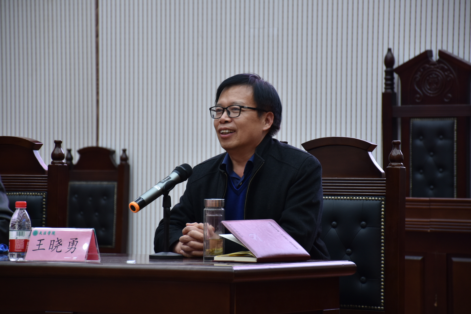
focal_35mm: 183
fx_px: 2394
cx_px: 236
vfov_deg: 7.5
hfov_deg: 11.2
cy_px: 157
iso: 400
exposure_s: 1/20
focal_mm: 122
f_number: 5.6
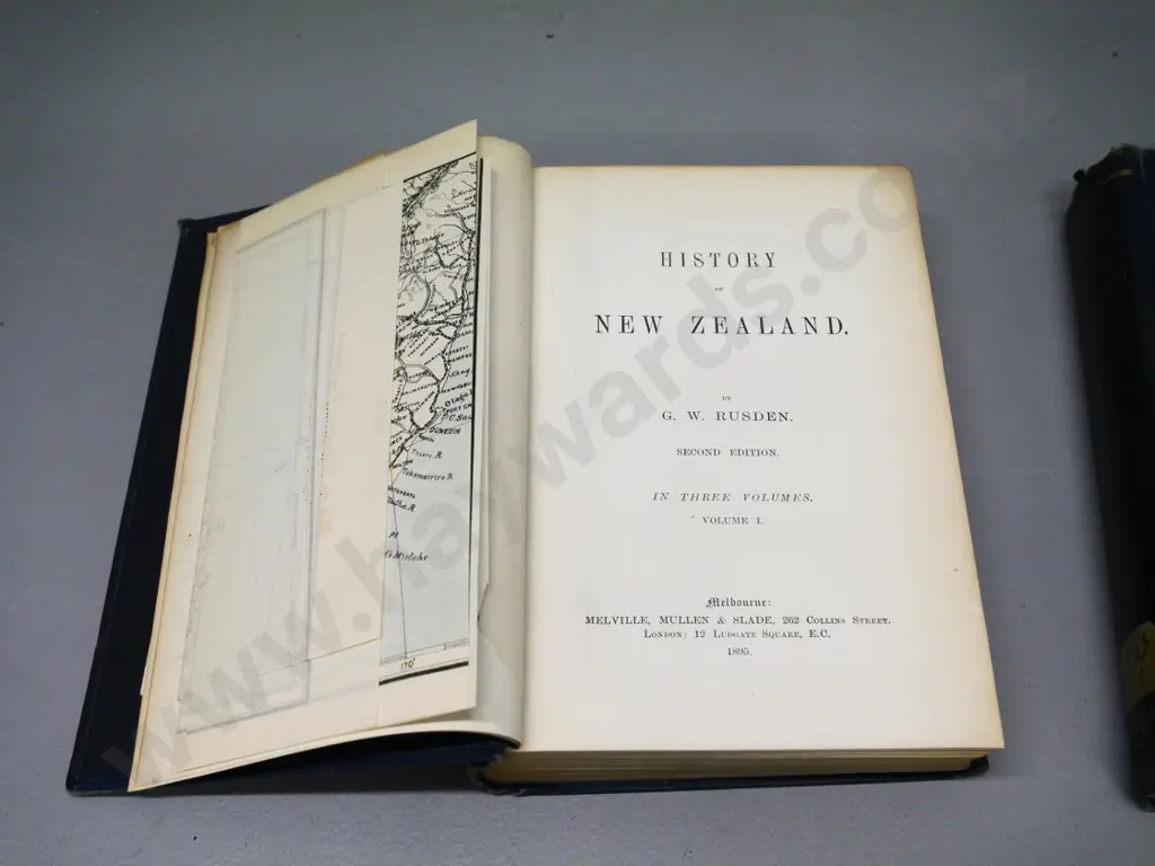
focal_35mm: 40
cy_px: 433
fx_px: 1335
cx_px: 578
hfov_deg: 46.8
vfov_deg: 36.0
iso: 3200
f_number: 5.6
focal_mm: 20
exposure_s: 1/320
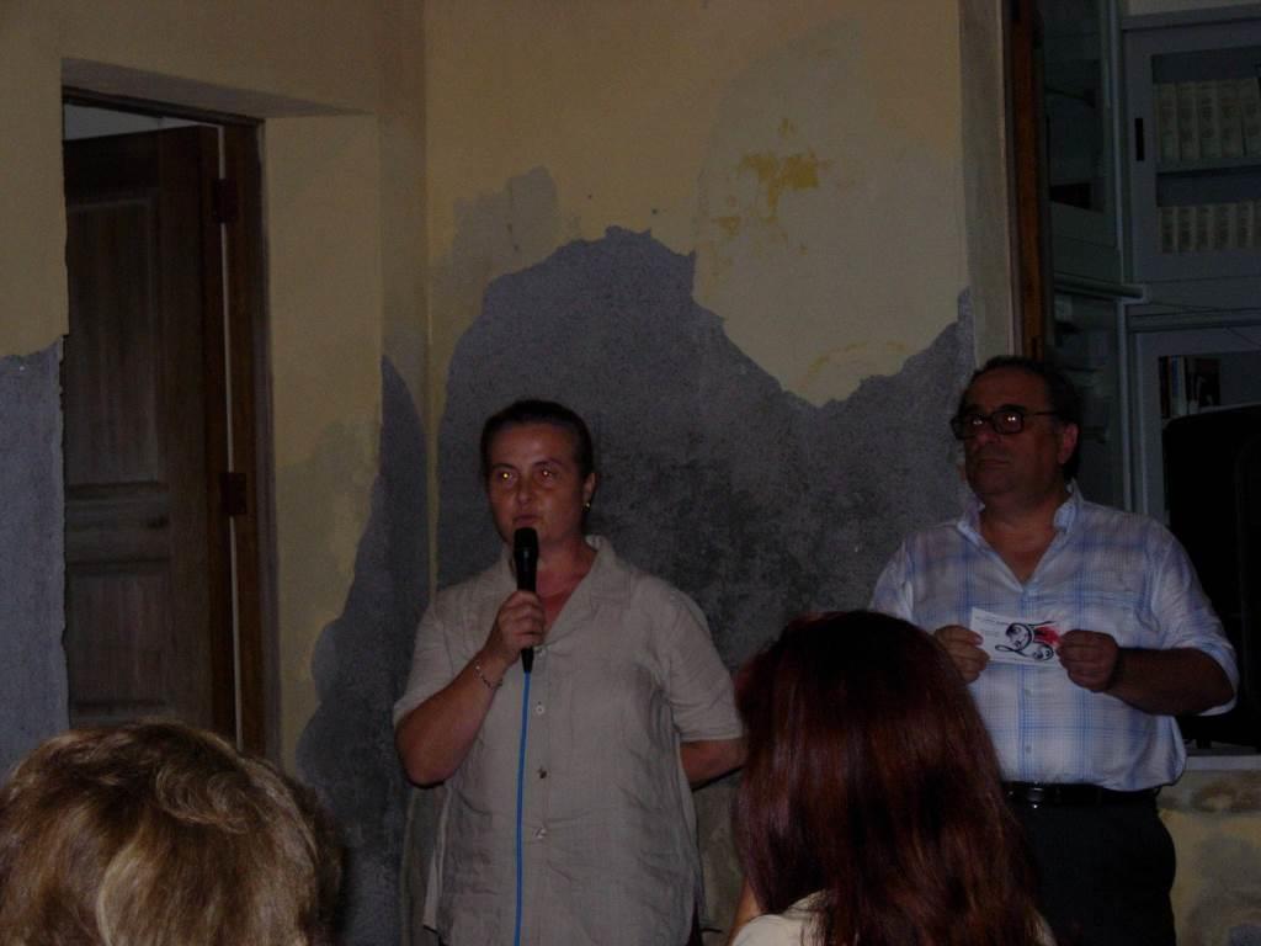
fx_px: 4116
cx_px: 630
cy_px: 473
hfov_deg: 17.4
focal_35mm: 113
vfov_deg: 13.1
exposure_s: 1/161
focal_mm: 23.4
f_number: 4.9
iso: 200
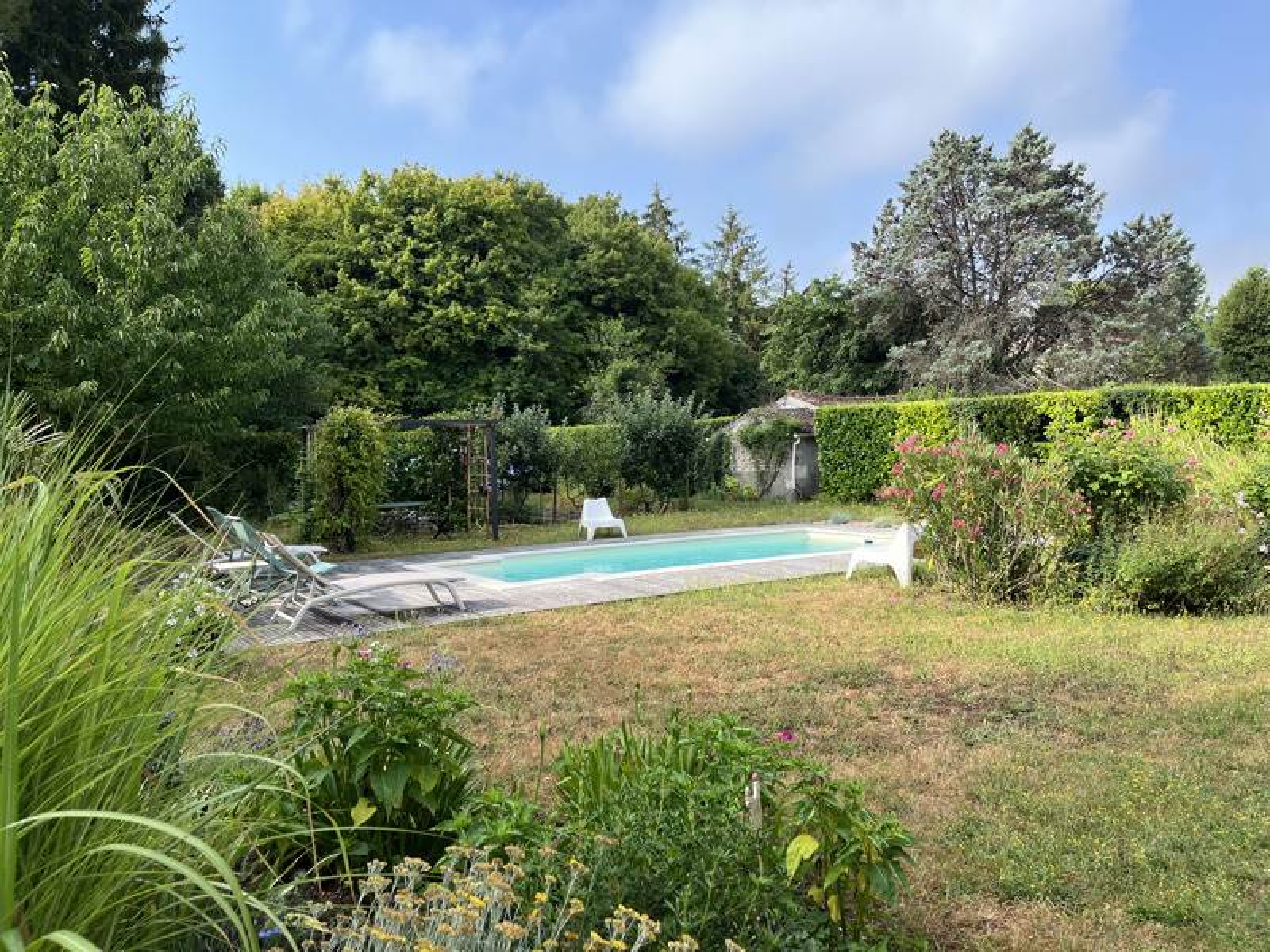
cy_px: 476
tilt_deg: -1.5
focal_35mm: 26
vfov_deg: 53.1
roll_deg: +1.5
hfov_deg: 67.3
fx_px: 954
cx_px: 635
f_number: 1.6
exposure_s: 1/1186
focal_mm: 5.1
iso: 50
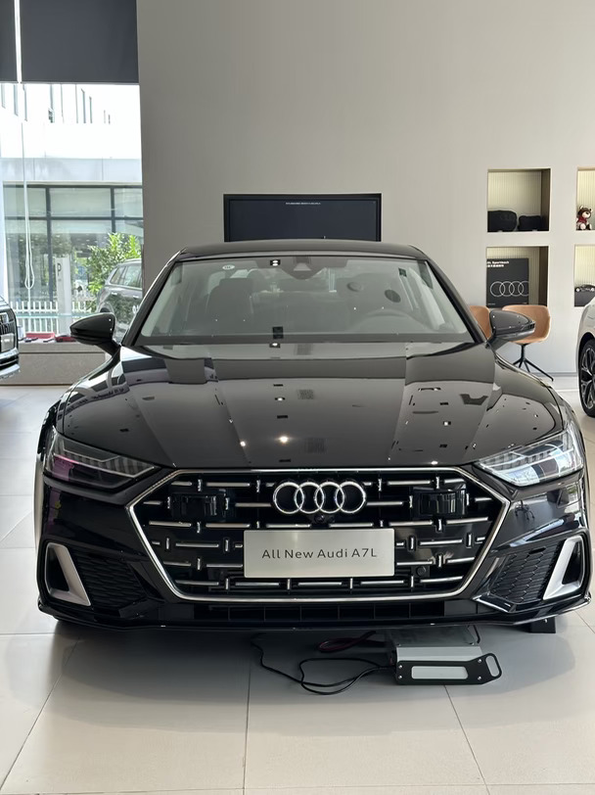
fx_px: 1101
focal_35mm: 48
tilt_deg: -6.1
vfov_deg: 39.7
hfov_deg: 30.2
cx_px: 298
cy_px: 398
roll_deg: +0.1
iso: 64
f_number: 1.78
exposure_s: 1/237
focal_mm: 6.86
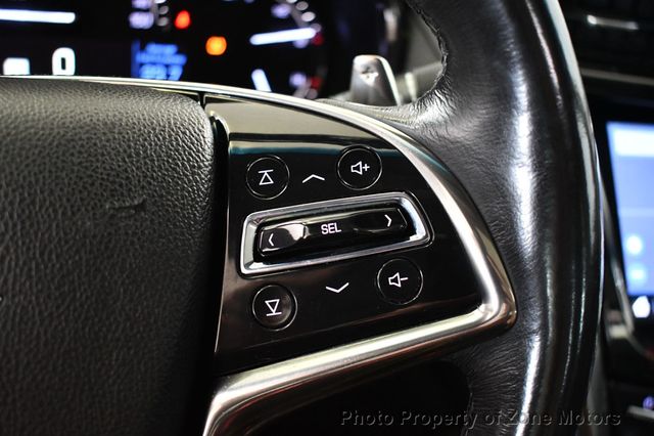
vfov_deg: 33.4
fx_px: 726
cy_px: 218
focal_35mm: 40
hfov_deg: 48.5
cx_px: 327
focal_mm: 27
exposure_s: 1/60
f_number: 4
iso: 4500
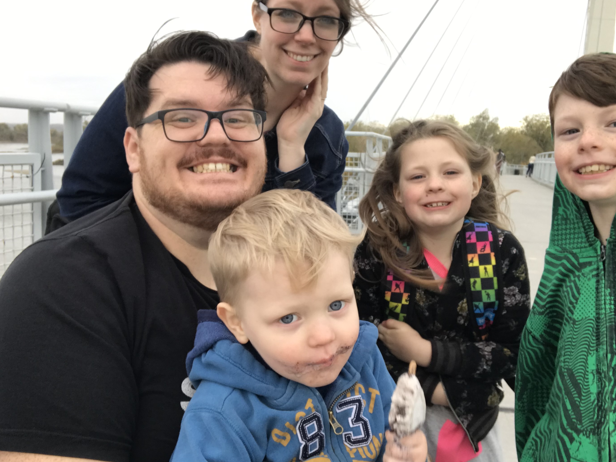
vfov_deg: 39.7
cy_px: 226
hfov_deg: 51.3
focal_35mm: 36
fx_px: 641
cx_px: 313
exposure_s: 1/40
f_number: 2.2
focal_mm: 2.87
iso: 25
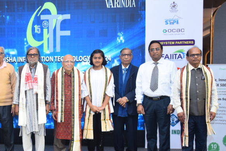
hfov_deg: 35.6
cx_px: 43
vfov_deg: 25.0
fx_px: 339
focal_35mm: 54
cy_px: 98
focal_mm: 31
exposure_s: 1/125
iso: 1250
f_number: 5
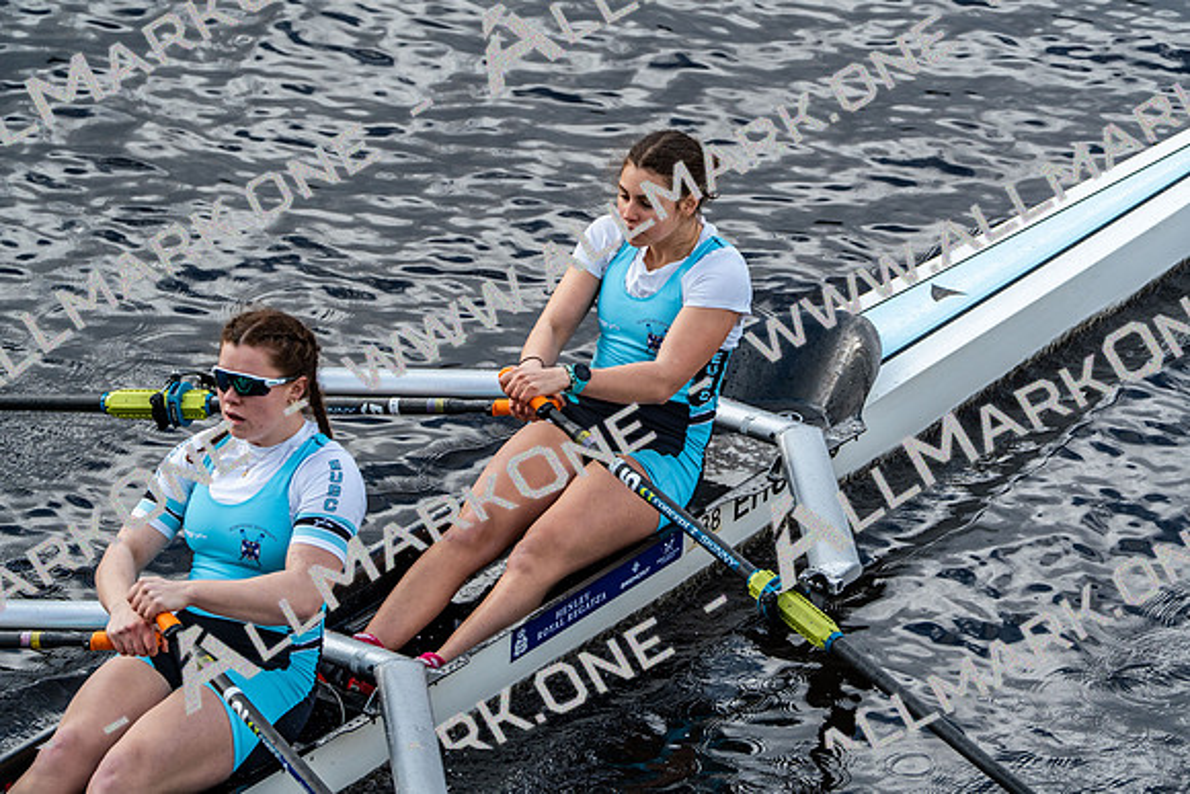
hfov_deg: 4.8
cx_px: 595
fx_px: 14217
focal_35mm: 430
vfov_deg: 3.2
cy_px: 397
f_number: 6.3
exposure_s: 1/1250
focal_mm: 430
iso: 1000
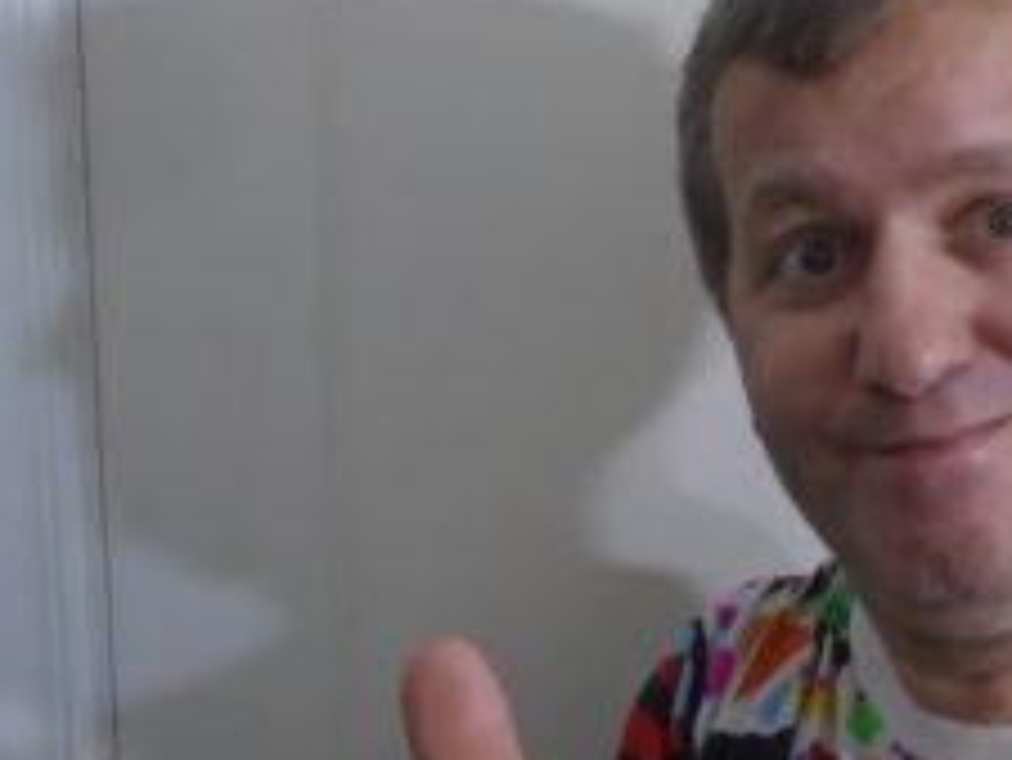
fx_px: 1521
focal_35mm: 52
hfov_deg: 35.3
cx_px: 850
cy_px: 238
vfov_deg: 27.8
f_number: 3.2
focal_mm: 4.6
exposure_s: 1/15
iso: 400
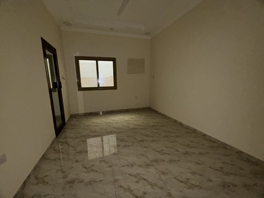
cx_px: 132
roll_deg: +0.7
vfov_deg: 85.7
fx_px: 107
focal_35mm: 14
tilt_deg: -9.7
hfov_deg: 102.0
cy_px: 99
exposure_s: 1/50
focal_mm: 2.22
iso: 200
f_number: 2.2
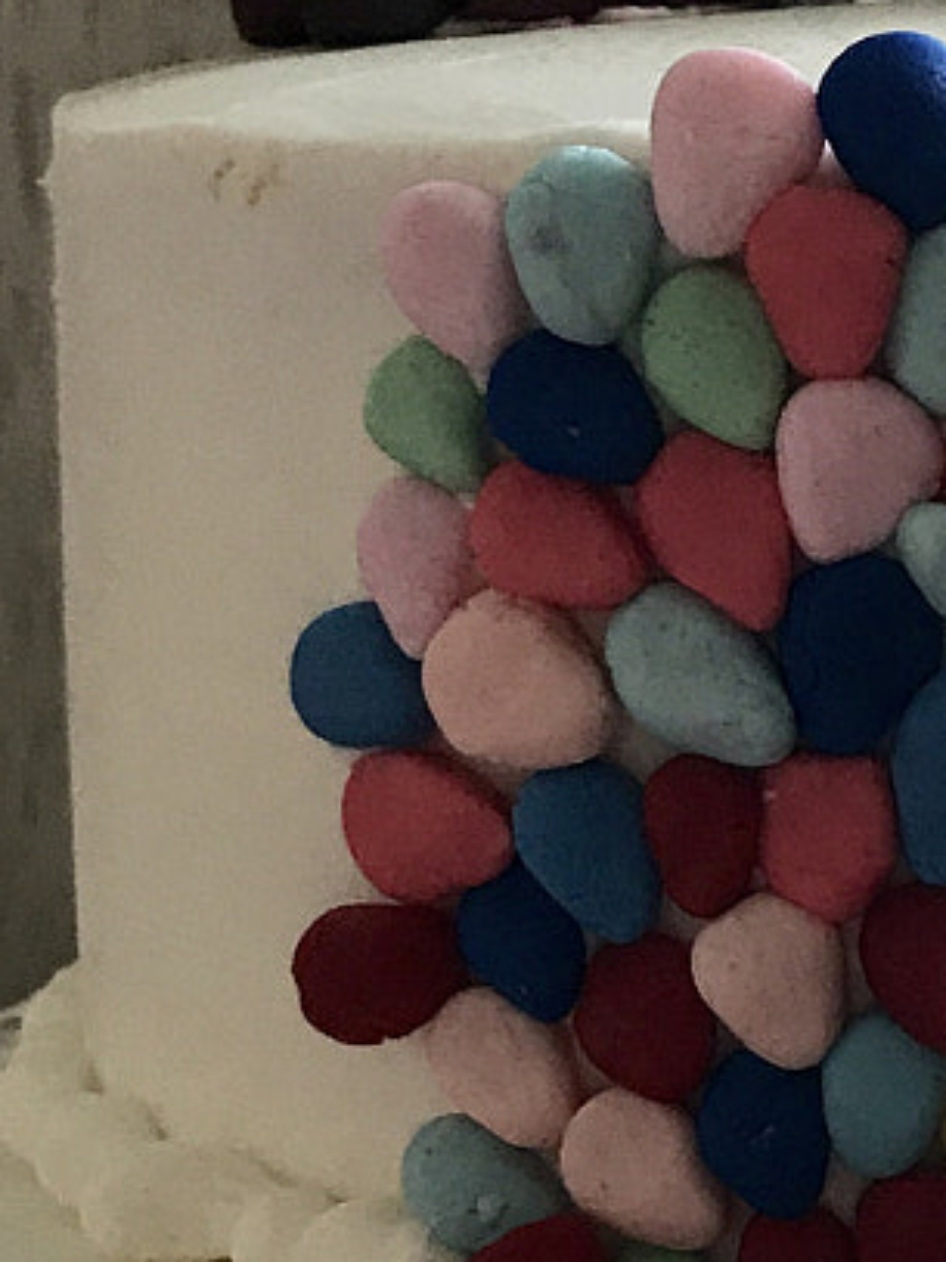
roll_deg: -2.0
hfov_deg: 13.2
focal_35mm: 110
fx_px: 4010
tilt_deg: -14.8
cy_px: 1057
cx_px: 993
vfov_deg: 17.7
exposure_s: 1/24
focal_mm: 3.99
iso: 40
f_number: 1.8
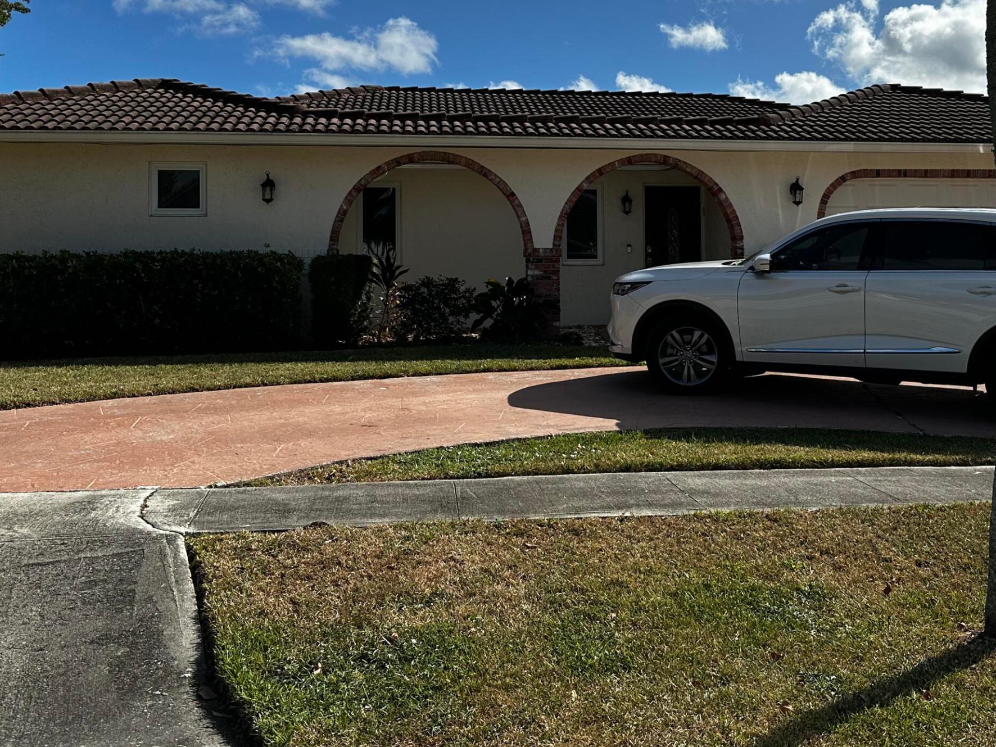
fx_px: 1122
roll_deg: +0.6
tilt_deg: +1.4
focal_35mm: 39
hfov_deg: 47.5
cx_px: 605
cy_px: 243
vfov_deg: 36.4
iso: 80
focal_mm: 6.86
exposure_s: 1/6623
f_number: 1.78
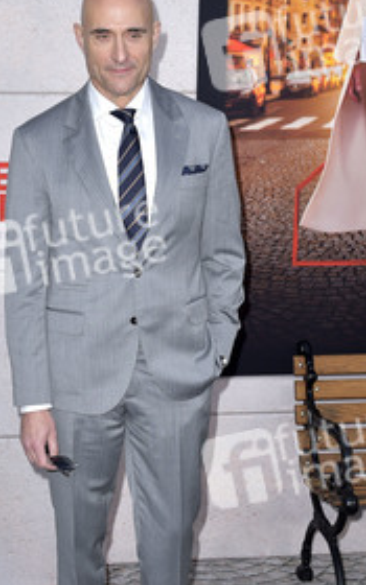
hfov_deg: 20.2
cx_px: 120
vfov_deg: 31.9
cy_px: 355
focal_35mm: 64
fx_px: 1021
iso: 400
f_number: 6.3
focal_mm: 44
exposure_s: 1/250
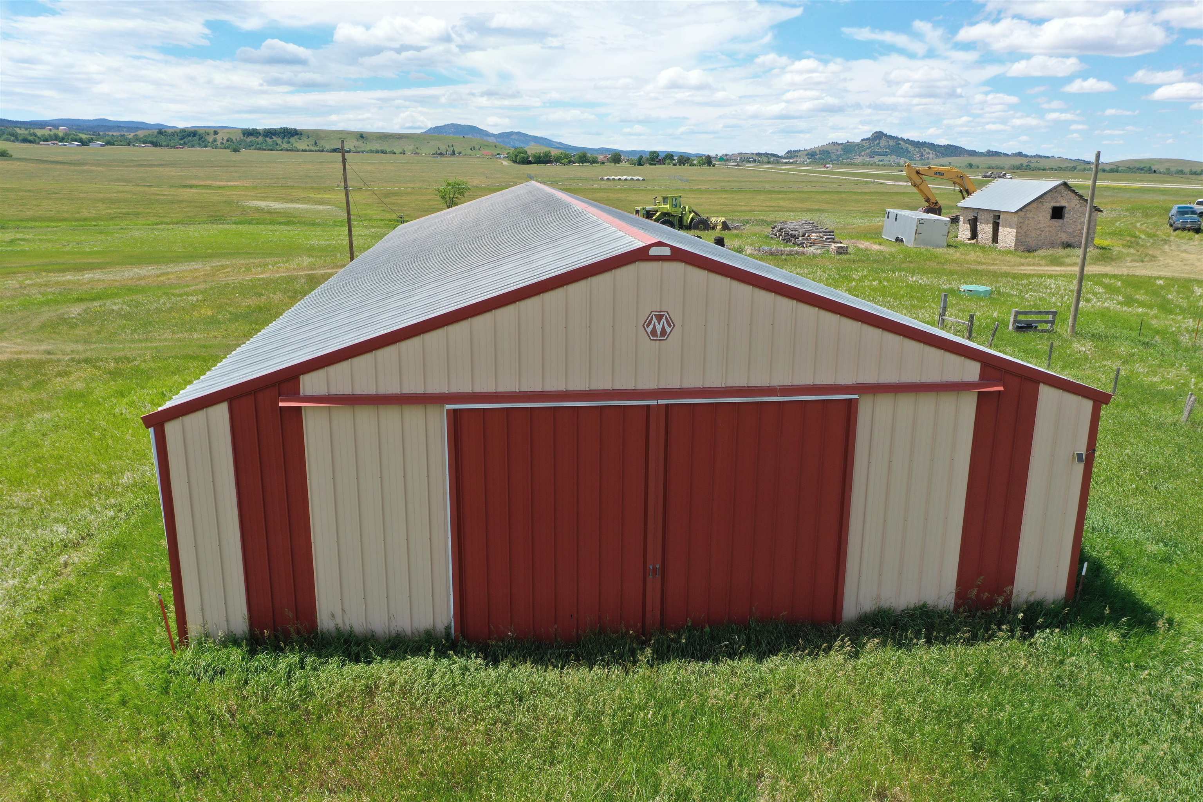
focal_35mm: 28
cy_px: 401
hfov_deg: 65.5
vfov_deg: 46.4
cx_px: 602
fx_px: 936
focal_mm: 10.26
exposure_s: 1/500
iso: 100
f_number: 5
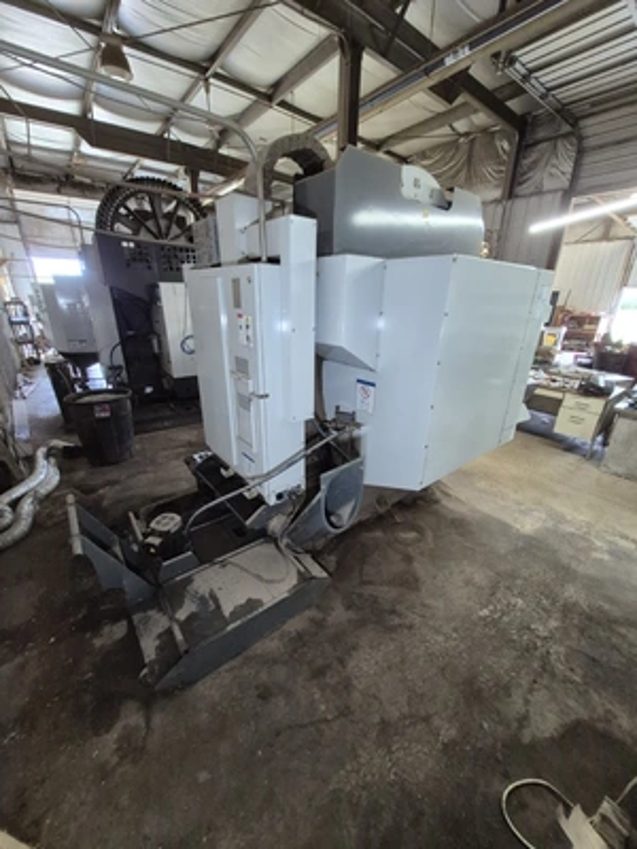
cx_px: 318
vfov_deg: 106.2
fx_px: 319
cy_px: 424
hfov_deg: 89.9
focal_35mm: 13
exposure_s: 1/60
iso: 640
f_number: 2.2
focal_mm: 1.74
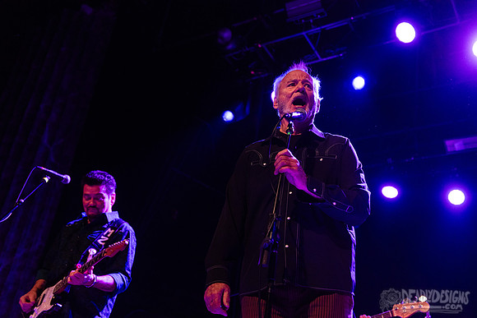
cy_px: 159
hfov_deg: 46.4
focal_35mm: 42
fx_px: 557
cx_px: 238
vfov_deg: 31.9
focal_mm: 42
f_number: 3.2
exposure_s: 1/640
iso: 2500
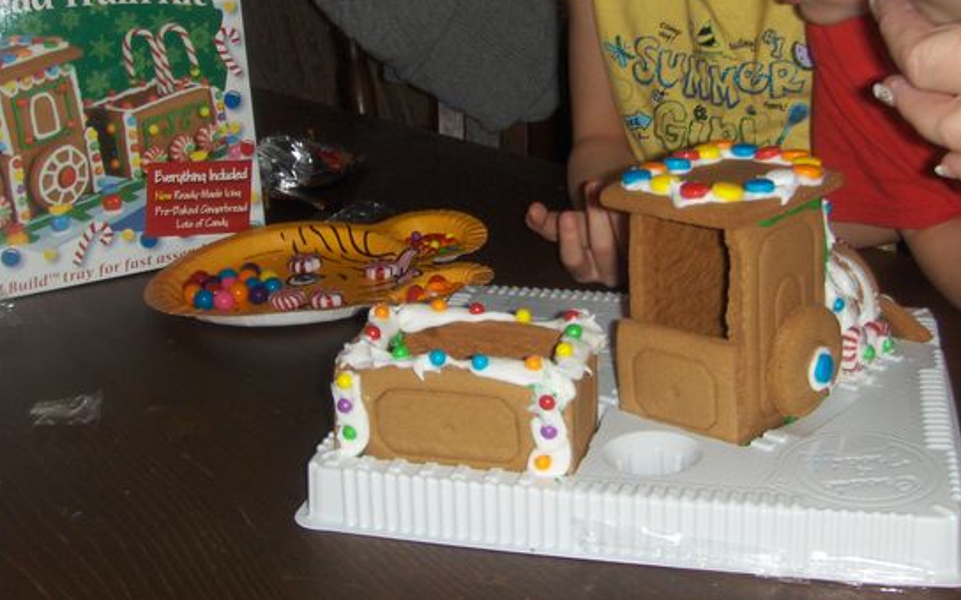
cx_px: 489
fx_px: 1257
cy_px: 205
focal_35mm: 48
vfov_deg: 26.7
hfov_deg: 41.8
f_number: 3.5
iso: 100
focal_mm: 6.5
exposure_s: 1/60
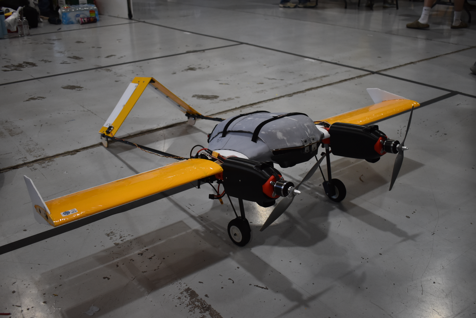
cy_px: 159
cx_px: 238
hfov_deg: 53.1
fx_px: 476
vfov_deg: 36.9
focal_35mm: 36
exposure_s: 1/160
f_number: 3.8
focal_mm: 24
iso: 800
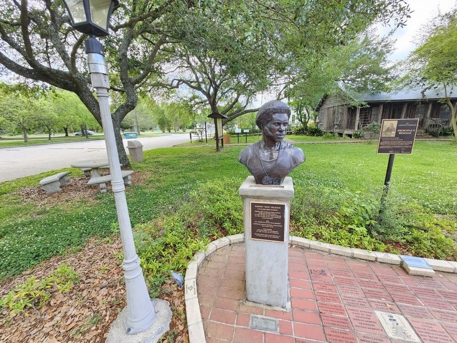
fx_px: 172
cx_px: 228
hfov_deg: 106.2
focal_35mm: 13
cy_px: 172
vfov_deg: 89.9
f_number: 2.2
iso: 50
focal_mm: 2.2
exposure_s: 1/120
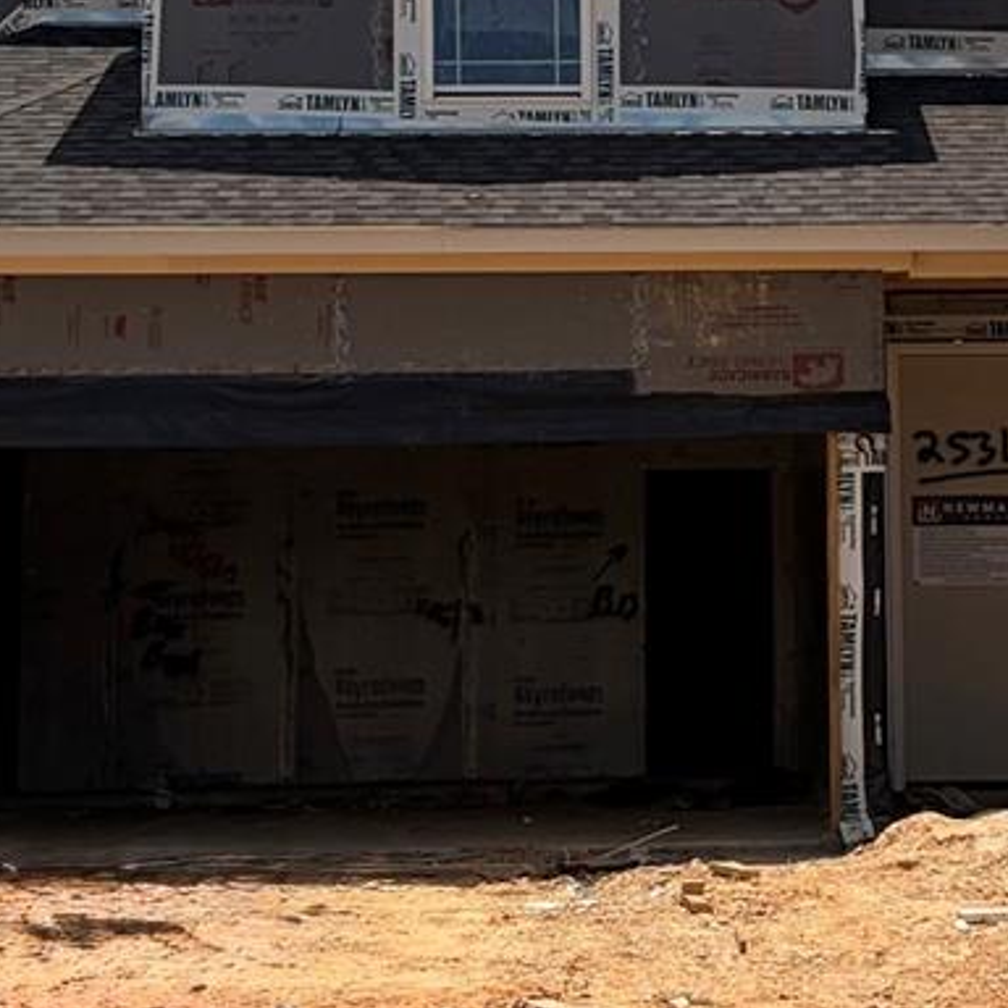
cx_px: 819
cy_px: 220
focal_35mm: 92
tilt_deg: +9.2
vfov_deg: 18.7
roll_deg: +1.9
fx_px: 3031
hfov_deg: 18.7
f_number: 1.6
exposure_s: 1/7813
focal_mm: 5.96
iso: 50
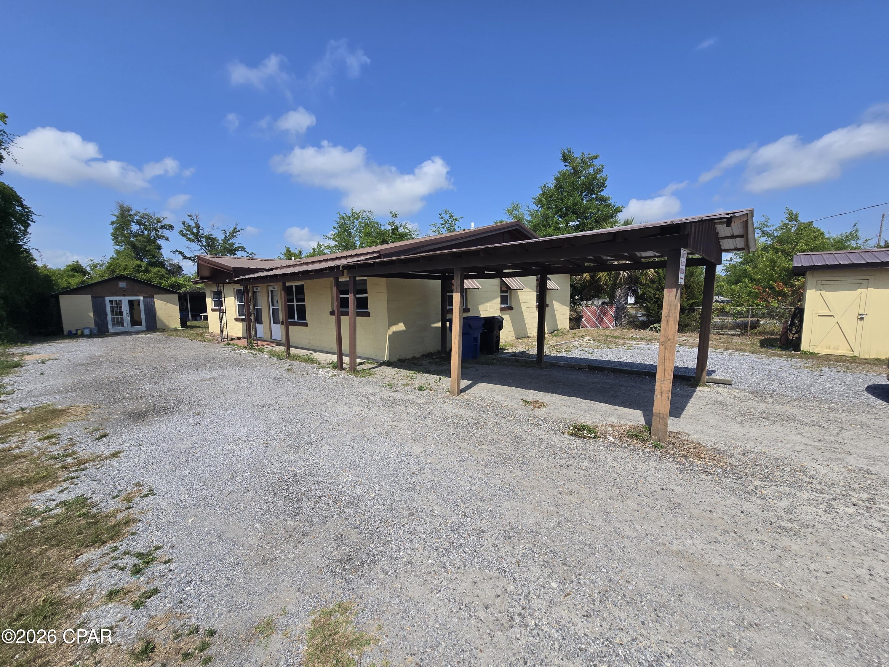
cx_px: 444
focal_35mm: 13
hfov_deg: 106.2
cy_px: 334
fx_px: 334
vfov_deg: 89.9
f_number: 2.2
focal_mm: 2.2
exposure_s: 1/2961
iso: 50
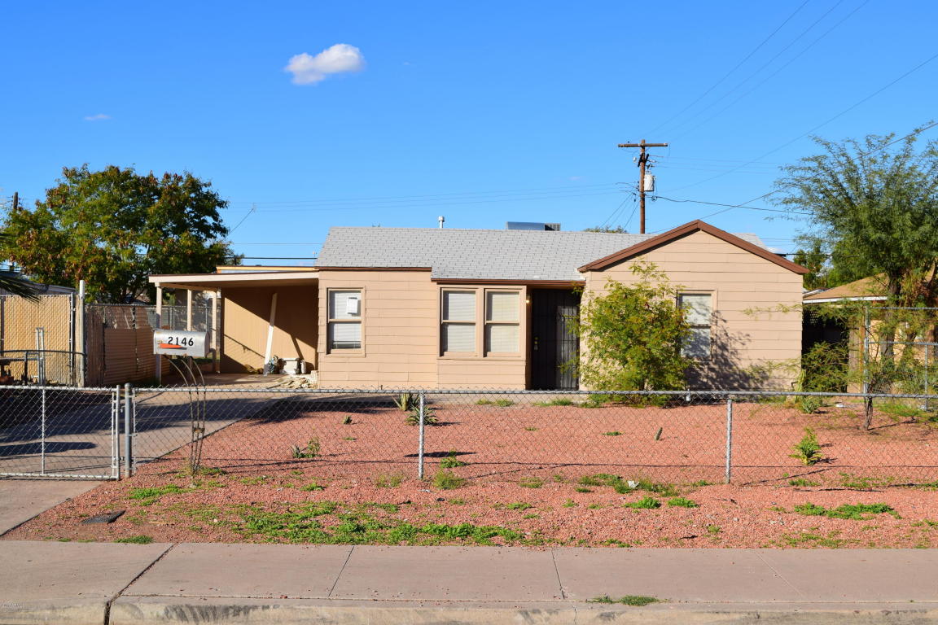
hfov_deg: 49.6
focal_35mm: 39
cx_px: 469
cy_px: 312
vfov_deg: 34.2
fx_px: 1016
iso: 100
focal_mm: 26
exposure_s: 1/320
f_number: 9
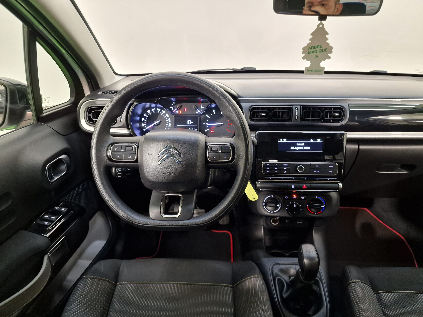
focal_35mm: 23
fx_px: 281
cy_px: 158
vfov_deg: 58.9
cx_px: 212
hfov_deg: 73.9
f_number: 1.8
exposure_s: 1/33
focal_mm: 6.4
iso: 400
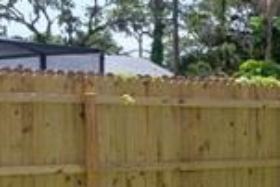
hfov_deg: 15.0
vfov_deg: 11.9
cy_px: 144
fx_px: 895
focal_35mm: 115
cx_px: 536
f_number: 9
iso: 320
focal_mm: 17
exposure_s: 1/100
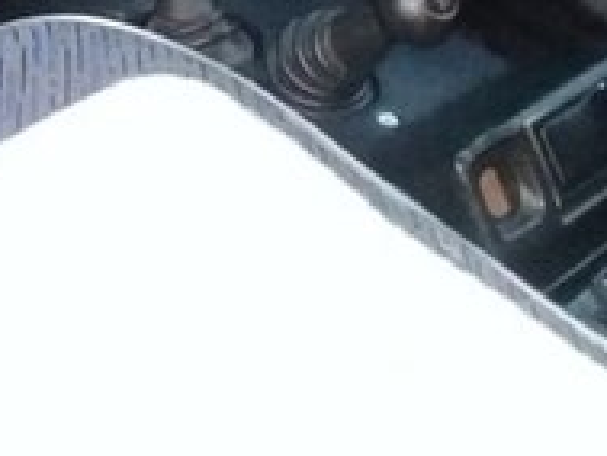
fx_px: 1895
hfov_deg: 18.0
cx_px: 87
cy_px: -310
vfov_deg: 12.7
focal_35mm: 108
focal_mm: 3.3
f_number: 2.2
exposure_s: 1/17
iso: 640
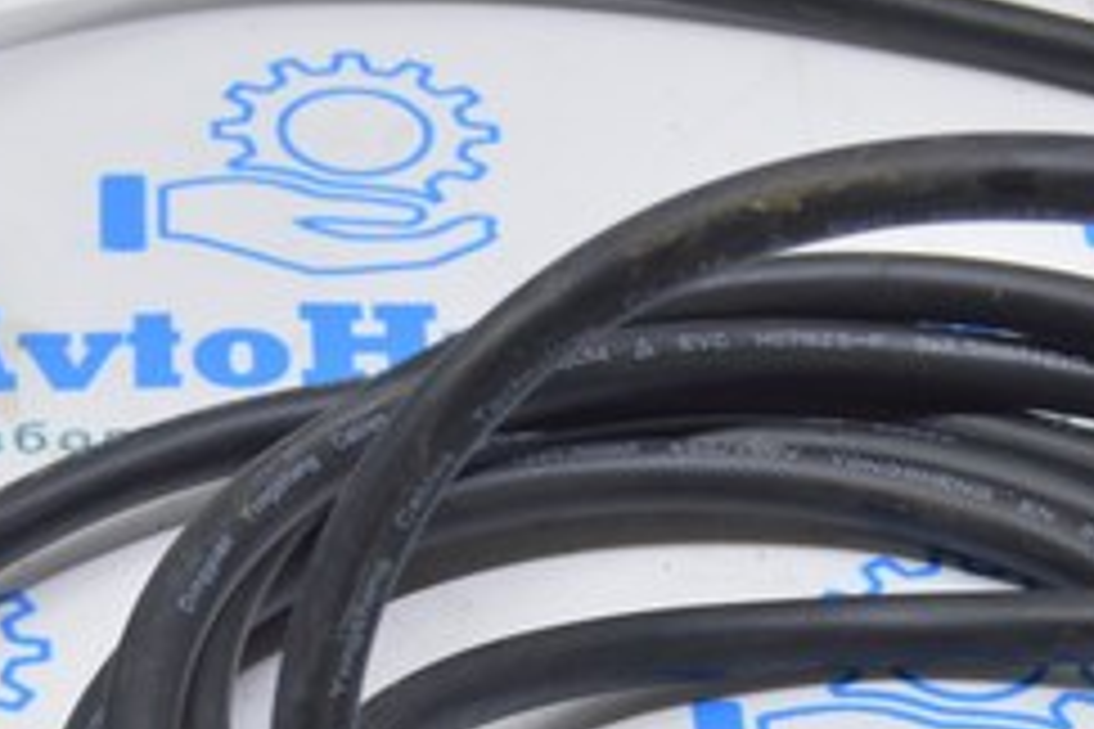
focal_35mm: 177
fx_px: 5378
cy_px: 1001
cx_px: 509
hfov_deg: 11.6
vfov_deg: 7.7
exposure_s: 1/20
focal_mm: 28
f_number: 5.6
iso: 400
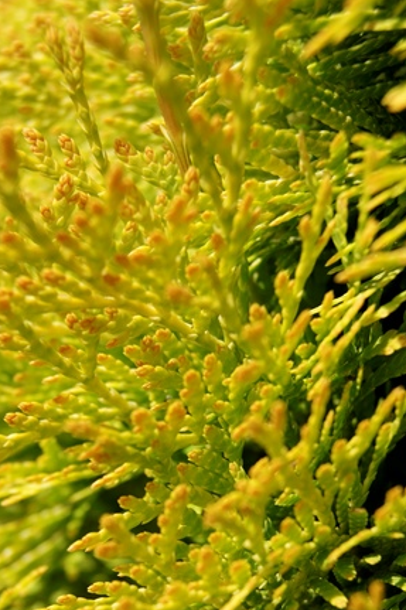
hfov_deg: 15.3
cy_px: 413
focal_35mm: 89
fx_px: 1507
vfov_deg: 22.8
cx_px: 139
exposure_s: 1/500
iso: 100
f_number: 5.6
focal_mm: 40
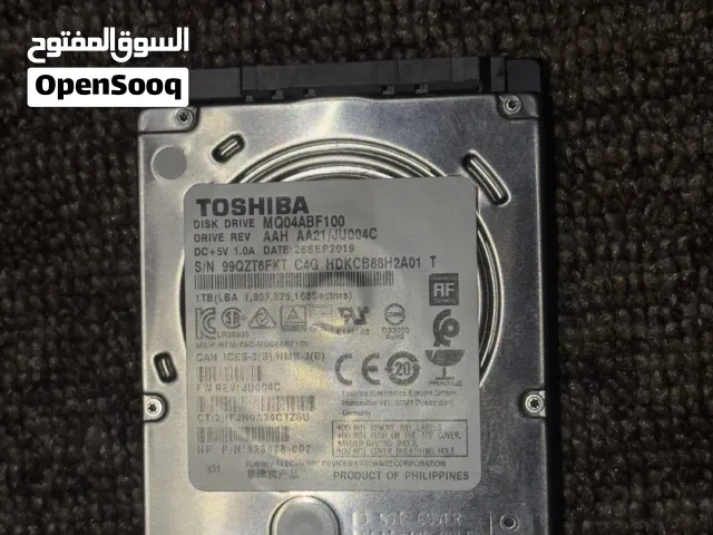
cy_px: 268
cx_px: 356
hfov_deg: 39.7
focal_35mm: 48
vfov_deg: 30.3
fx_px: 989
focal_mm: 6.76
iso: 100
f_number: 1.78
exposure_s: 1/60
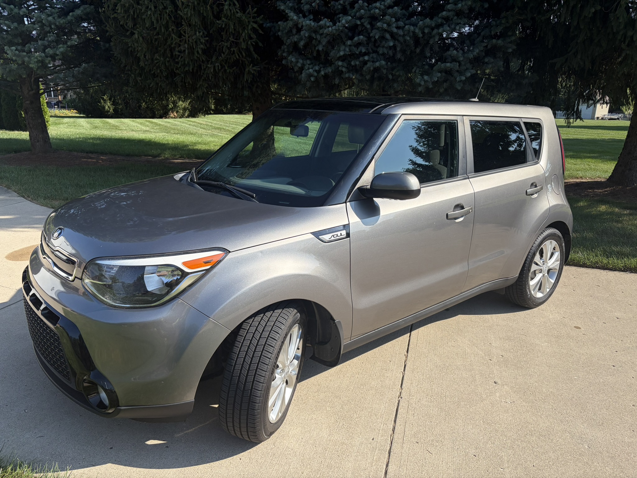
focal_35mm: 26
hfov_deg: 67.3
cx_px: 318
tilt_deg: -15.8
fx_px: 478
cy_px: 239
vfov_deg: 53.1
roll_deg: -0.9
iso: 64
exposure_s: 1/3125
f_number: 1.6
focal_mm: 5.96
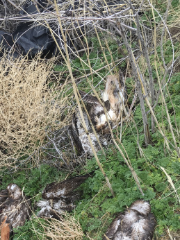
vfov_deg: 35.0
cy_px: 194
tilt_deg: -40.1
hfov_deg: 26.9
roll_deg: +32.9
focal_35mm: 53
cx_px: 32
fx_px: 368
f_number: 2.2
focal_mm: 4.15
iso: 25
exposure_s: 1/392
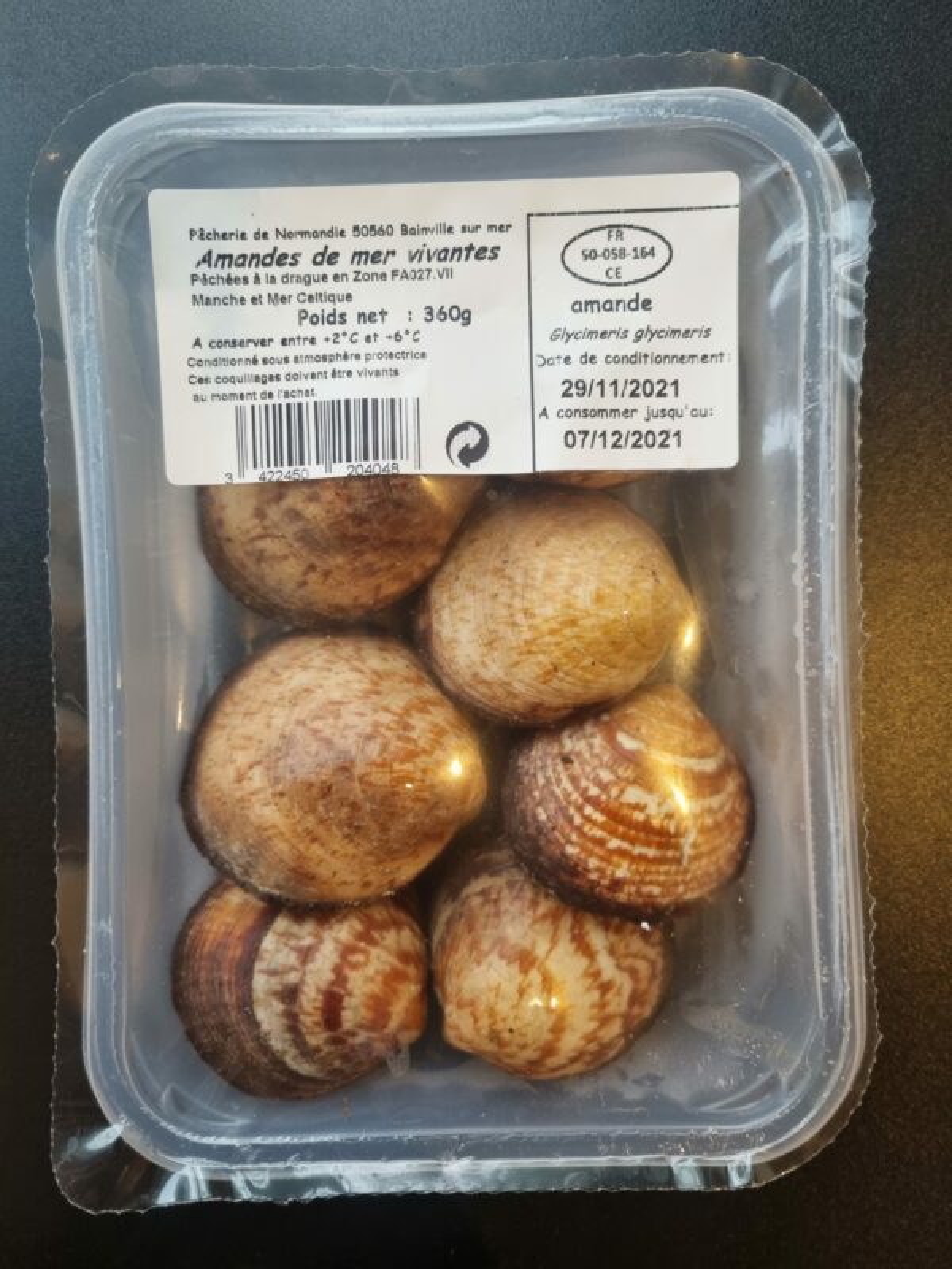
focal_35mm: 26
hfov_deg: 53.1
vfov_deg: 67.3
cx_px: 476
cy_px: 634
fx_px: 953
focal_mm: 5.4
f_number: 1.8
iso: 320
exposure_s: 1/100
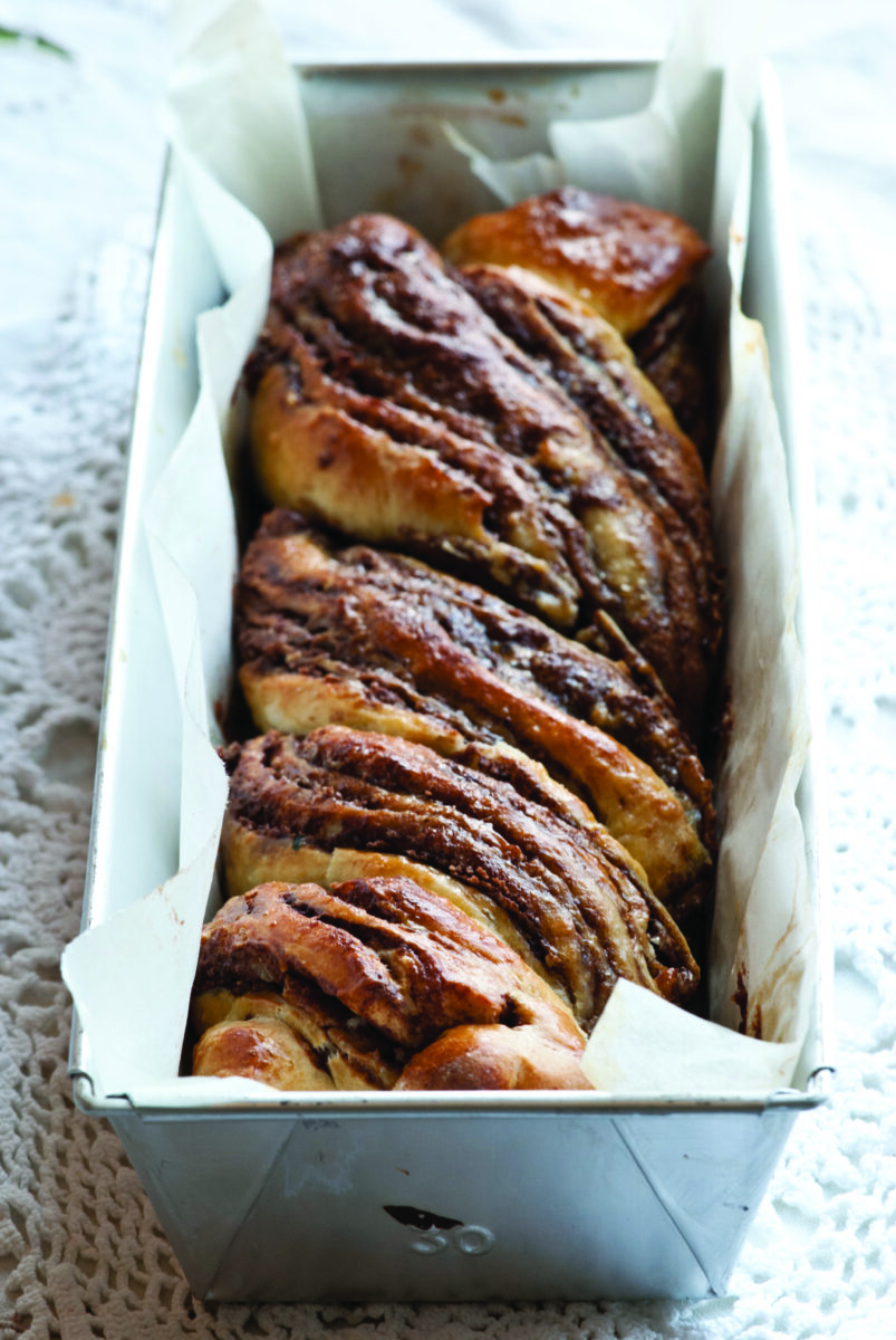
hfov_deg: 10.8
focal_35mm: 128
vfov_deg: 16.1
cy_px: 670
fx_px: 4747
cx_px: 448
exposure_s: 1/40
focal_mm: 85
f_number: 8
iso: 400
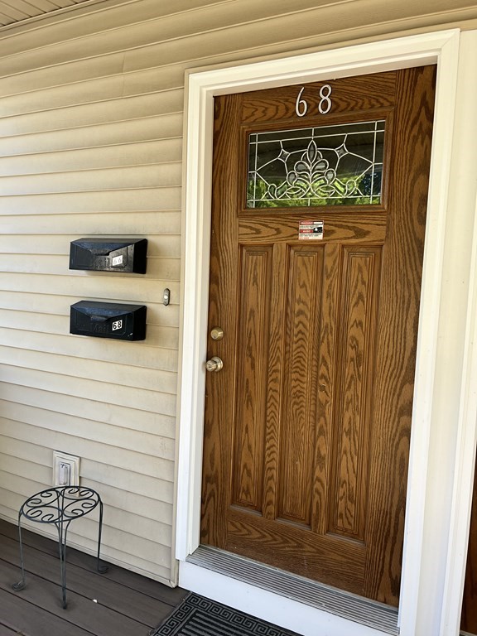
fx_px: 478
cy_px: 318
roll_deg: -1.8
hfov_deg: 53.1
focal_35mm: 26
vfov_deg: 67.3
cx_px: 238
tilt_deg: -2.8
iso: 40
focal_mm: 5.7
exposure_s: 1/222
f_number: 1.5
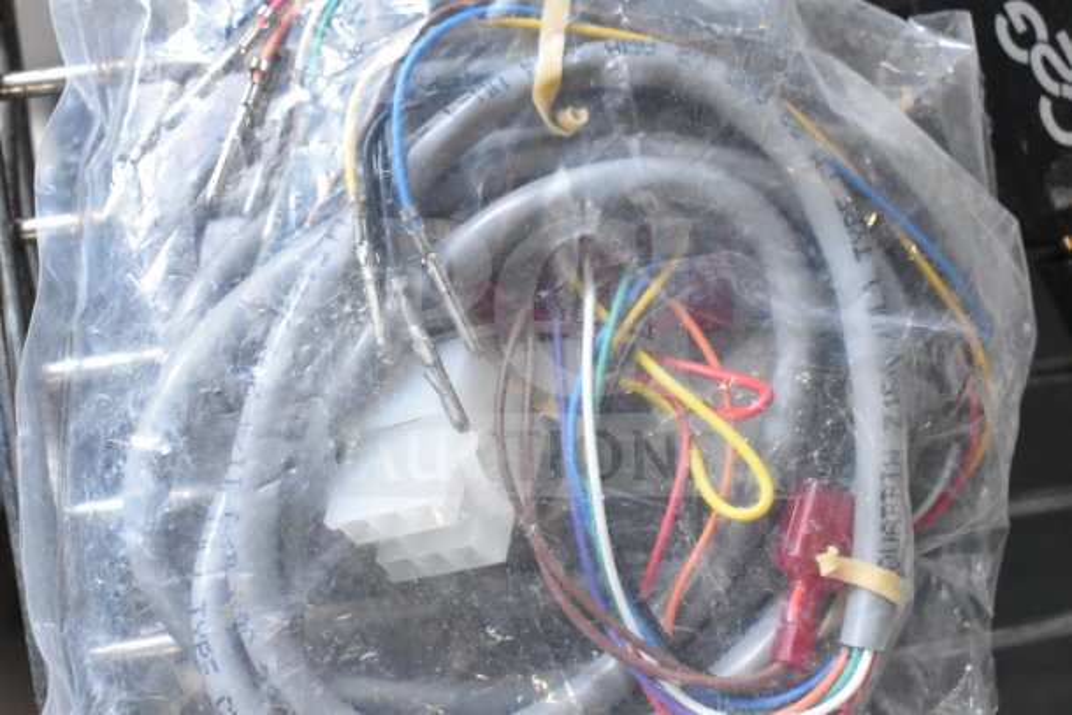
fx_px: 1430
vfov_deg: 28.1
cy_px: 358
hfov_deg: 41.1
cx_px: 536
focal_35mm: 48
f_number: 7.1
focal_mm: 32
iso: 6400
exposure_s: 1/200
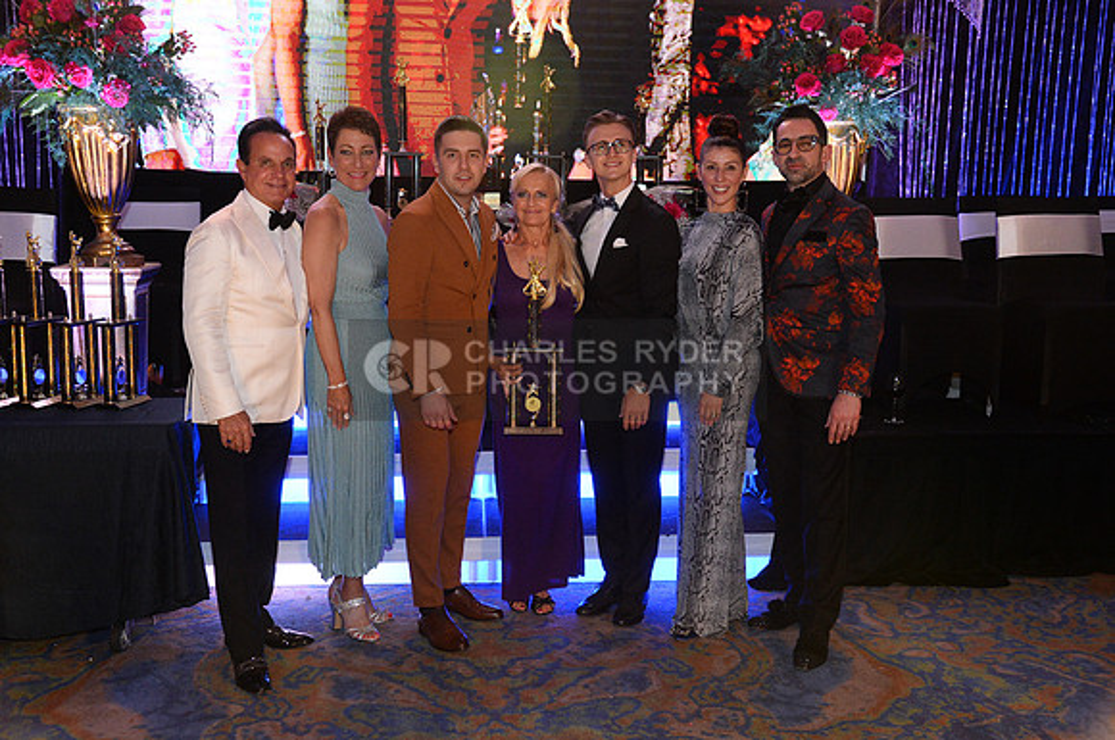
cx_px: 558
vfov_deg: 35.0
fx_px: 1175
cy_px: 370
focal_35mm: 38
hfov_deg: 50.8
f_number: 4.5
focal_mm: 38
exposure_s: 1/250
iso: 5000
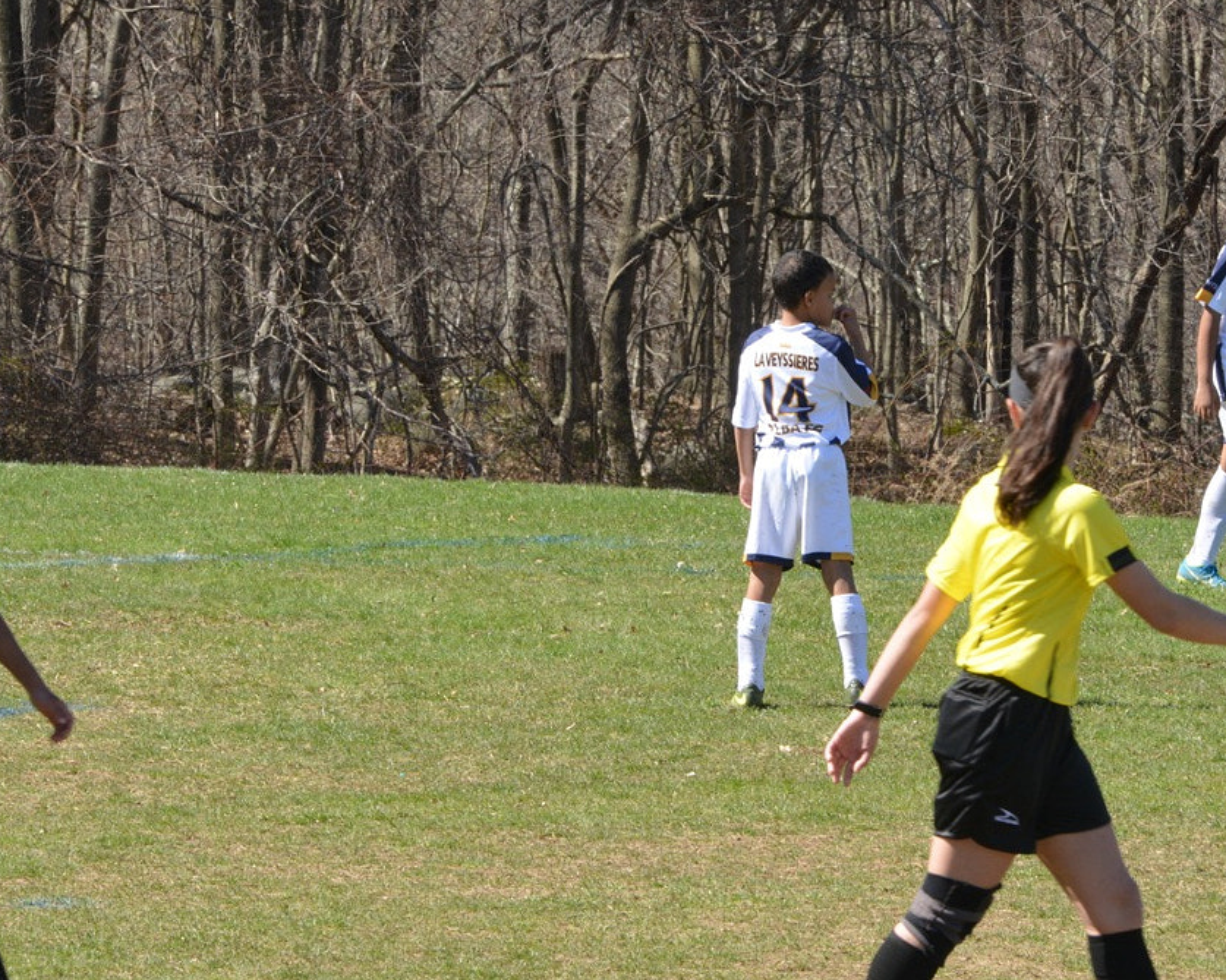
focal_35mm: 359
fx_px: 13022
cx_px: 728
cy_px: 407
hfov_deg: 5.4
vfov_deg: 4.3
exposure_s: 1/160
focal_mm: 200
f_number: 22
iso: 1000
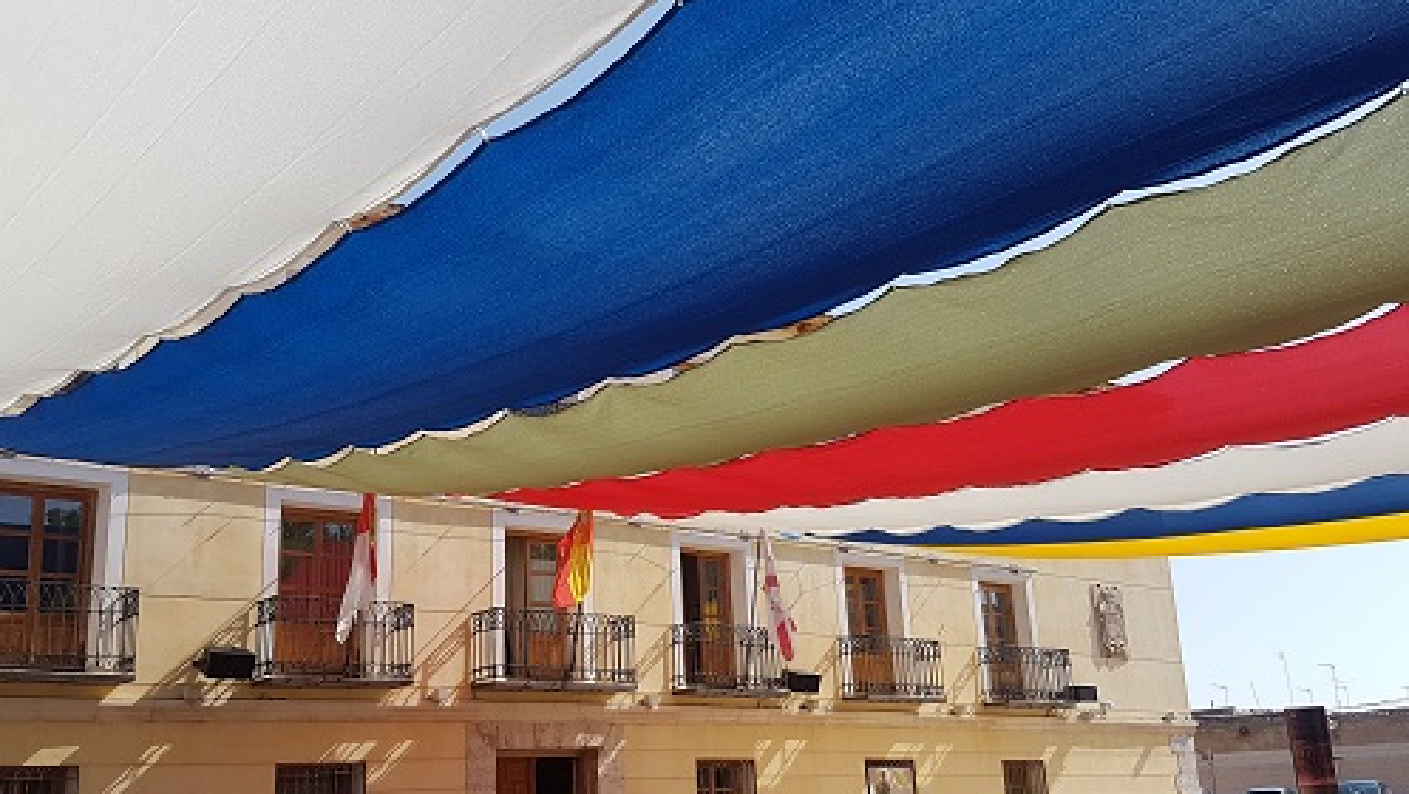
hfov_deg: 55.2
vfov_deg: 32.9
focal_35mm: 36
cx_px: 649
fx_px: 1346
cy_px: 428
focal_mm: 4.2
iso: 40
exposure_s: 1/2056
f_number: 1.7
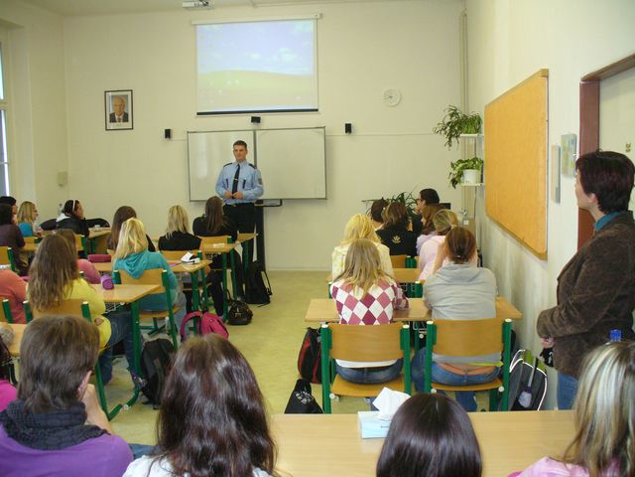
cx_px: 318
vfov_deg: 38.7
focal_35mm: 37
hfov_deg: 50.1
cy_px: 238
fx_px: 679
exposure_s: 1/30
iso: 200
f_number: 2.8
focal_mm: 6.1
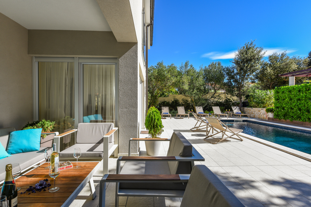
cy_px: 104
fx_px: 156
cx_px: 156
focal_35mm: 18
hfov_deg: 90.0
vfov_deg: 67.4
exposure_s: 1/200
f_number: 9
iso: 160
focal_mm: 18
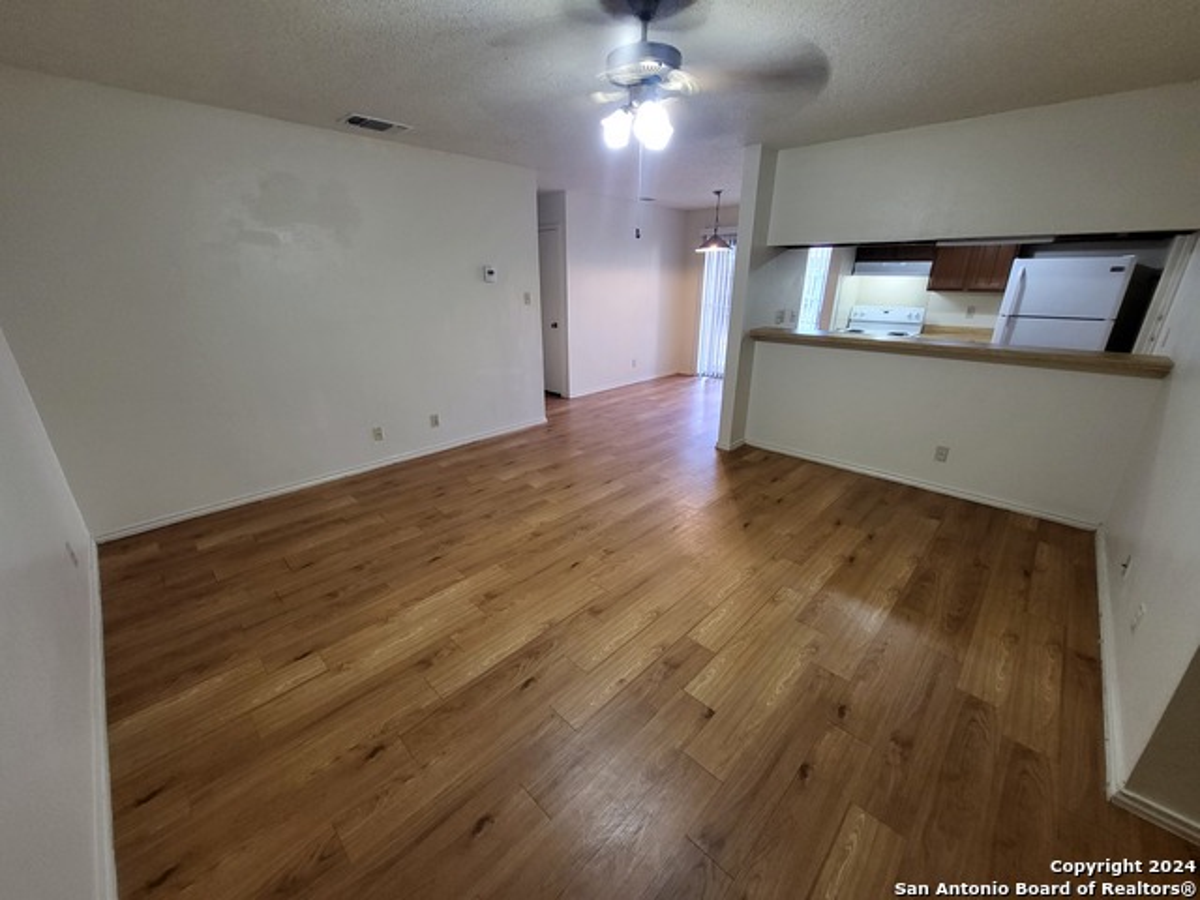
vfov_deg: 89.9
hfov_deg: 106.2
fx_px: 451
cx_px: 600
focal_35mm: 13
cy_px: 450
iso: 320
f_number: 2.2
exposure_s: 1/30
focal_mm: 1.74
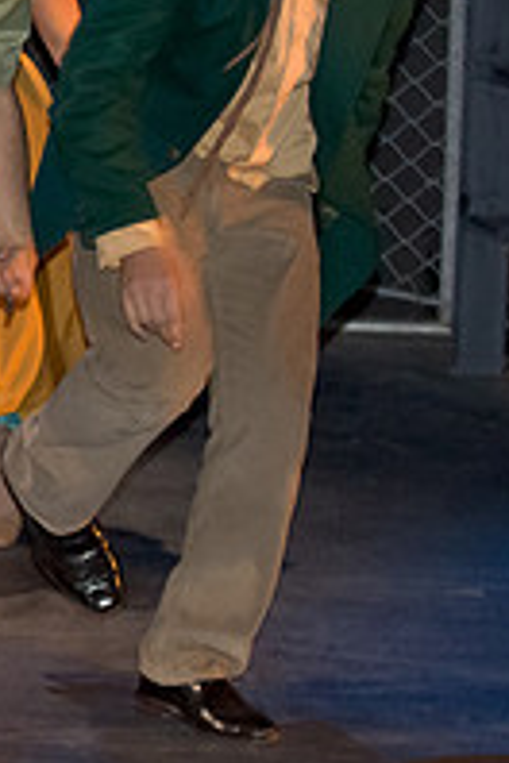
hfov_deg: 4.4
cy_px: 198
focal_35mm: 307
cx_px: -386
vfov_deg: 6.7
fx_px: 6510
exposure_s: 1/100
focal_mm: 70
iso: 3200
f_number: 2.8
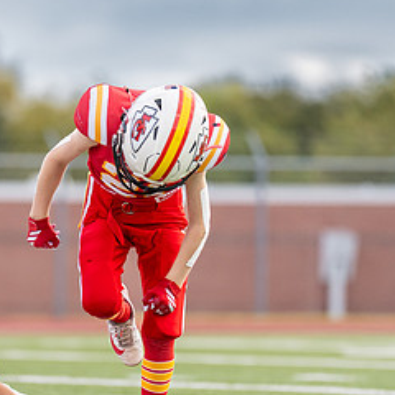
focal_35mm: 561
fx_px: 7242
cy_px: 220
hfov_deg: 3.1
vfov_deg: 3.1
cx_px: 120
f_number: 2.8
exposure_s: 1/2500
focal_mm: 200
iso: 400
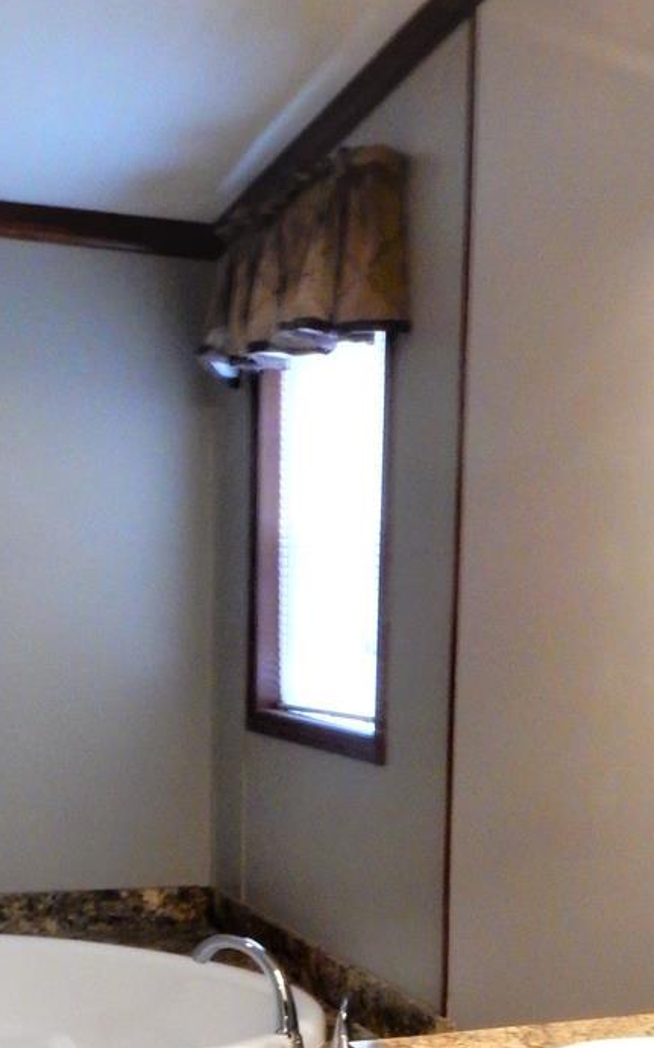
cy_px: 907
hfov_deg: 21.9
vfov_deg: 33.1
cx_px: 434
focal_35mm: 59
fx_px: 1683
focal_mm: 4.5
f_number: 7.6
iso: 400
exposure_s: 1/10
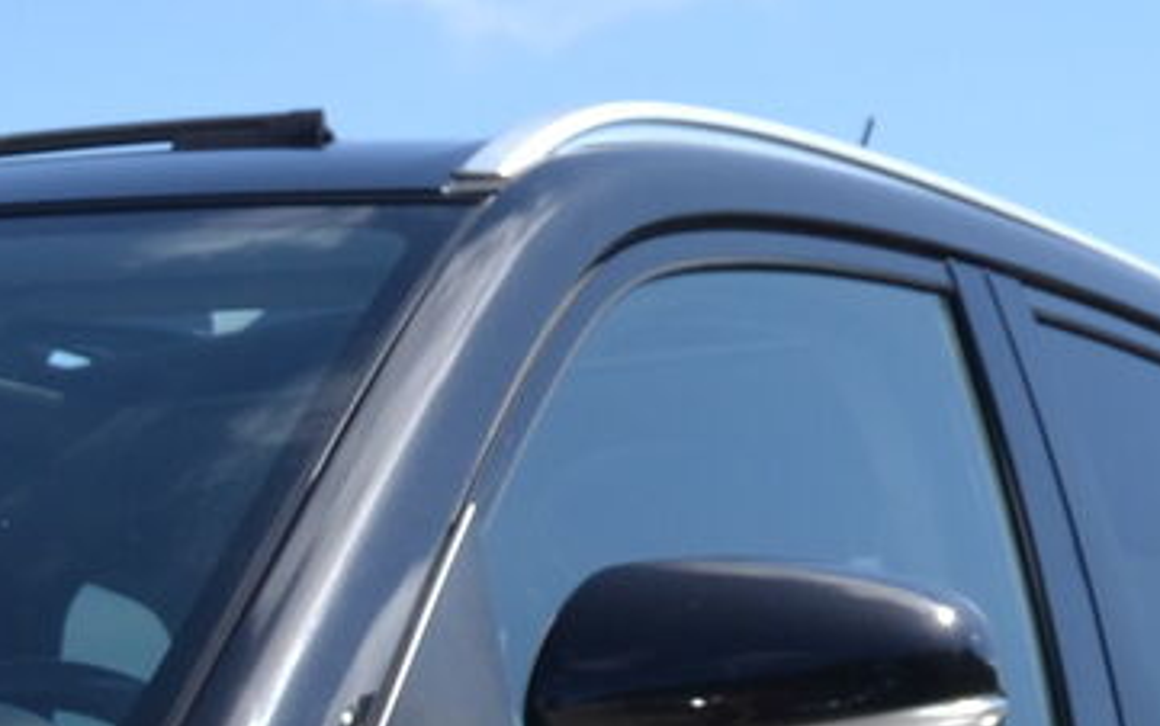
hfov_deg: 10.3
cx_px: -656
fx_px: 6168
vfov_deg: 6.5
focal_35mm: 195
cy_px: 1564
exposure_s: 1/250
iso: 100
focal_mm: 24
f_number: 8
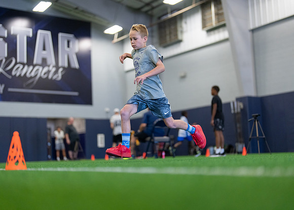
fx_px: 442
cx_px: 147
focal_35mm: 53
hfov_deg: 36.8
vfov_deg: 26.7
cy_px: 105
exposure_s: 1/1000
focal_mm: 50
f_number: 1.2
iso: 1600
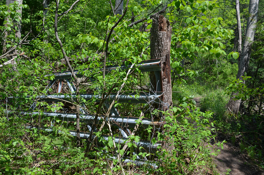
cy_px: 88
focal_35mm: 39
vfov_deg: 34.0
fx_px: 285
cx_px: 132
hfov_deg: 49.7
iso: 100
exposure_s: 1/200
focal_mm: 26
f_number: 7.1
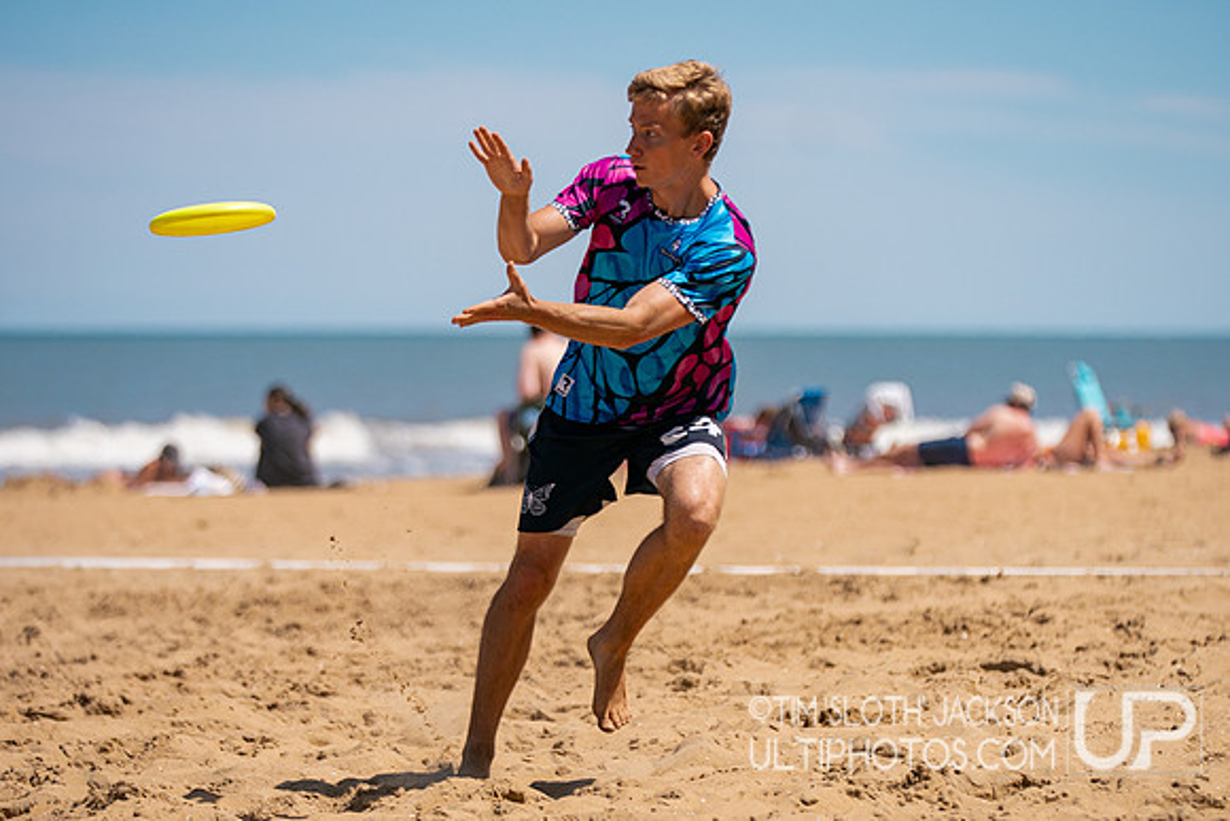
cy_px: 509
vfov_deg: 7.6
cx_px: 679
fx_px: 6208
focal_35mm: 182
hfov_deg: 11.3
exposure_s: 1/8000
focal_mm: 143
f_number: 2.8
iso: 400
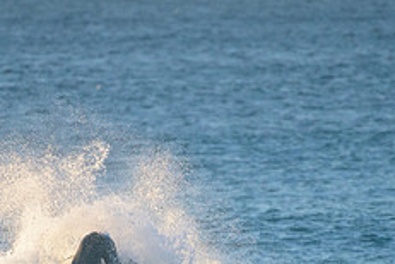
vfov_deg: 1.1
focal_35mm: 1256
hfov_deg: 1.6
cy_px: 301
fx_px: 13780
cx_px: 168
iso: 1600
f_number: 5.6
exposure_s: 1/2500
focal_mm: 500
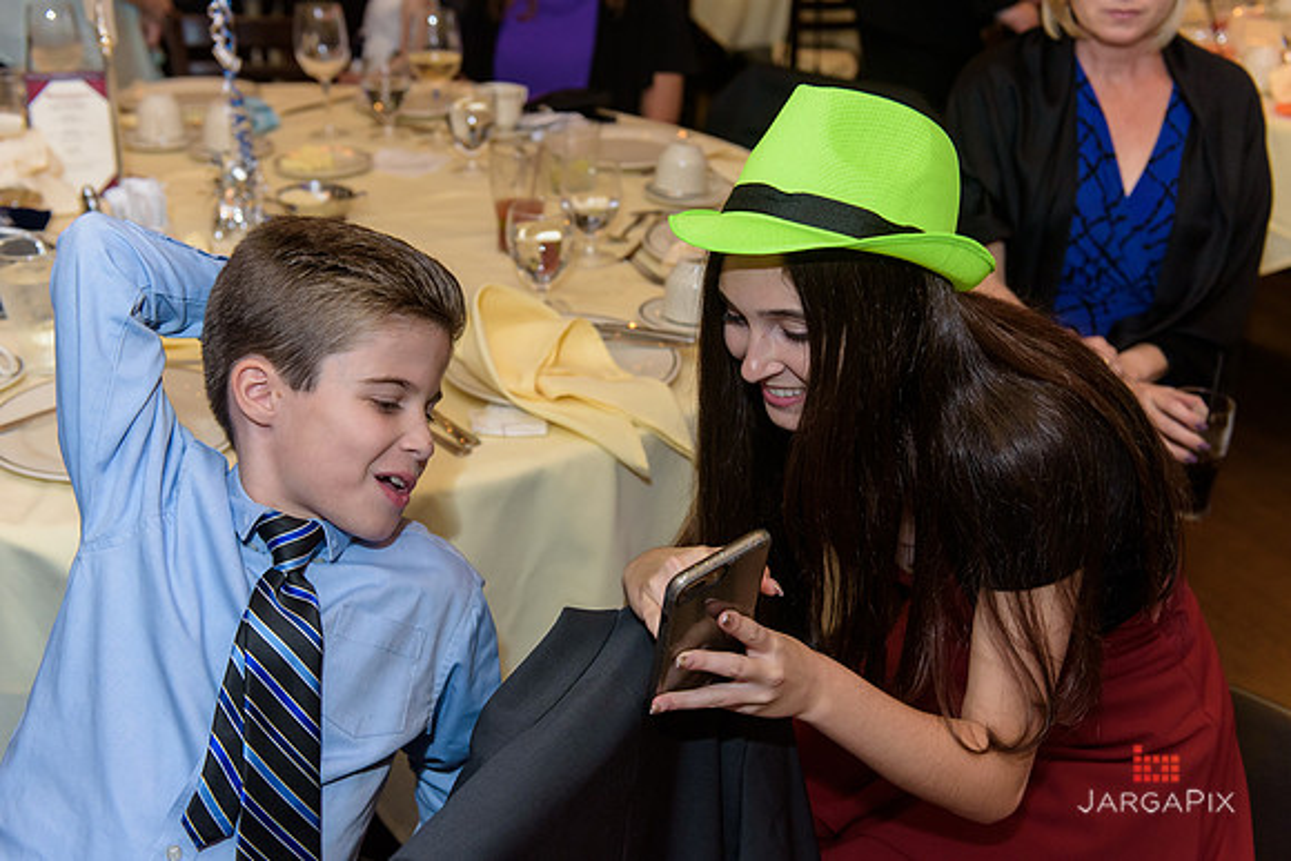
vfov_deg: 30.5
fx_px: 1578
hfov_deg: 44.5
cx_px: 646
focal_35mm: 44
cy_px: 430
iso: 1600
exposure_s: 1/125
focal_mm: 44
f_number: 3.2
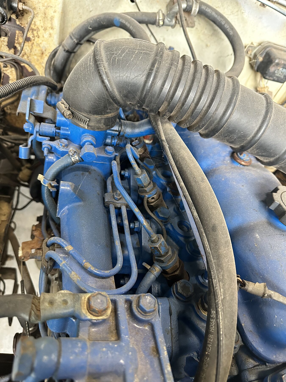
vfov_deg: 71.6
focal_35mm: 24
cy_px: 191
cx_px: 143
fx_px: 264
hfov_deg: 56.8
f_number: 1.78
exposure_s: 1/50
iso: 640
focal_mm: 6.86
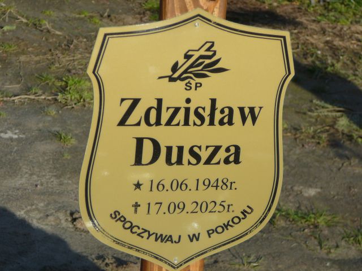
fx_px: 1171
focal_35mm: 112
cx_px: 181
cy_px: 136
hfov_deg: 17.6
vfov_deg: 13.2
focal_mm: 16.6
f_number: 3.9
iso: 80
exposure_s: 1/800
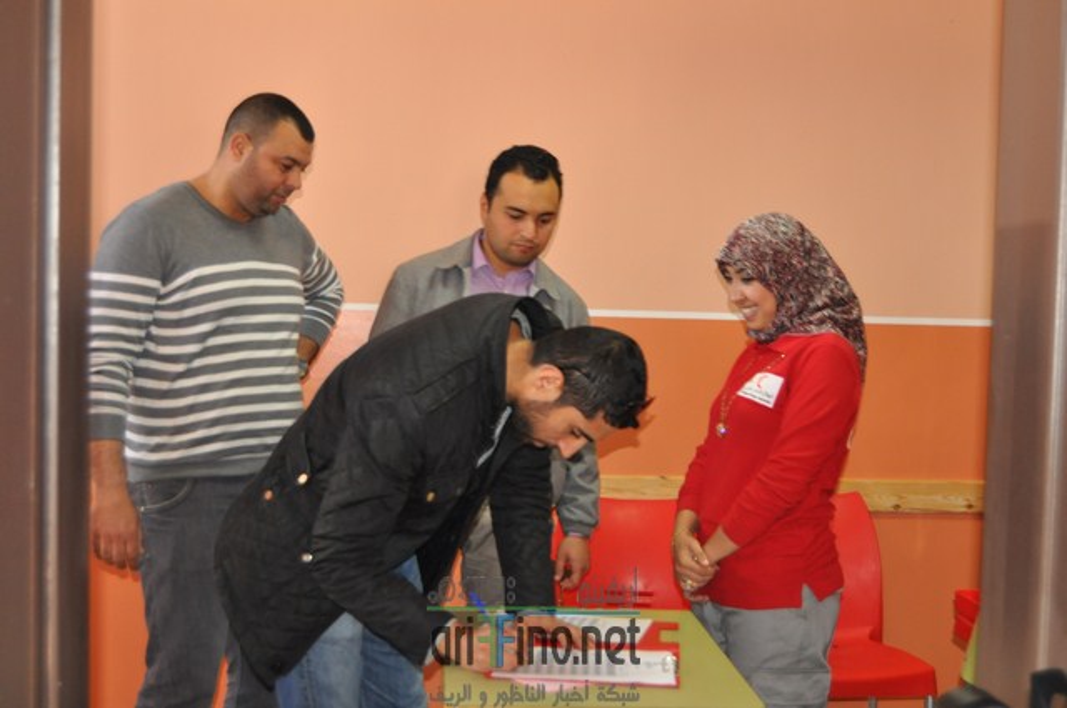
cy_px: 354
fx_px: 1554
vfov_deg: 25.7
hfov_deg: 37.9
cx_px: 534
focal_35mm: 52
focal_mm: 35
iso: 800
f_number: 4.5
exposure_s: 1/60
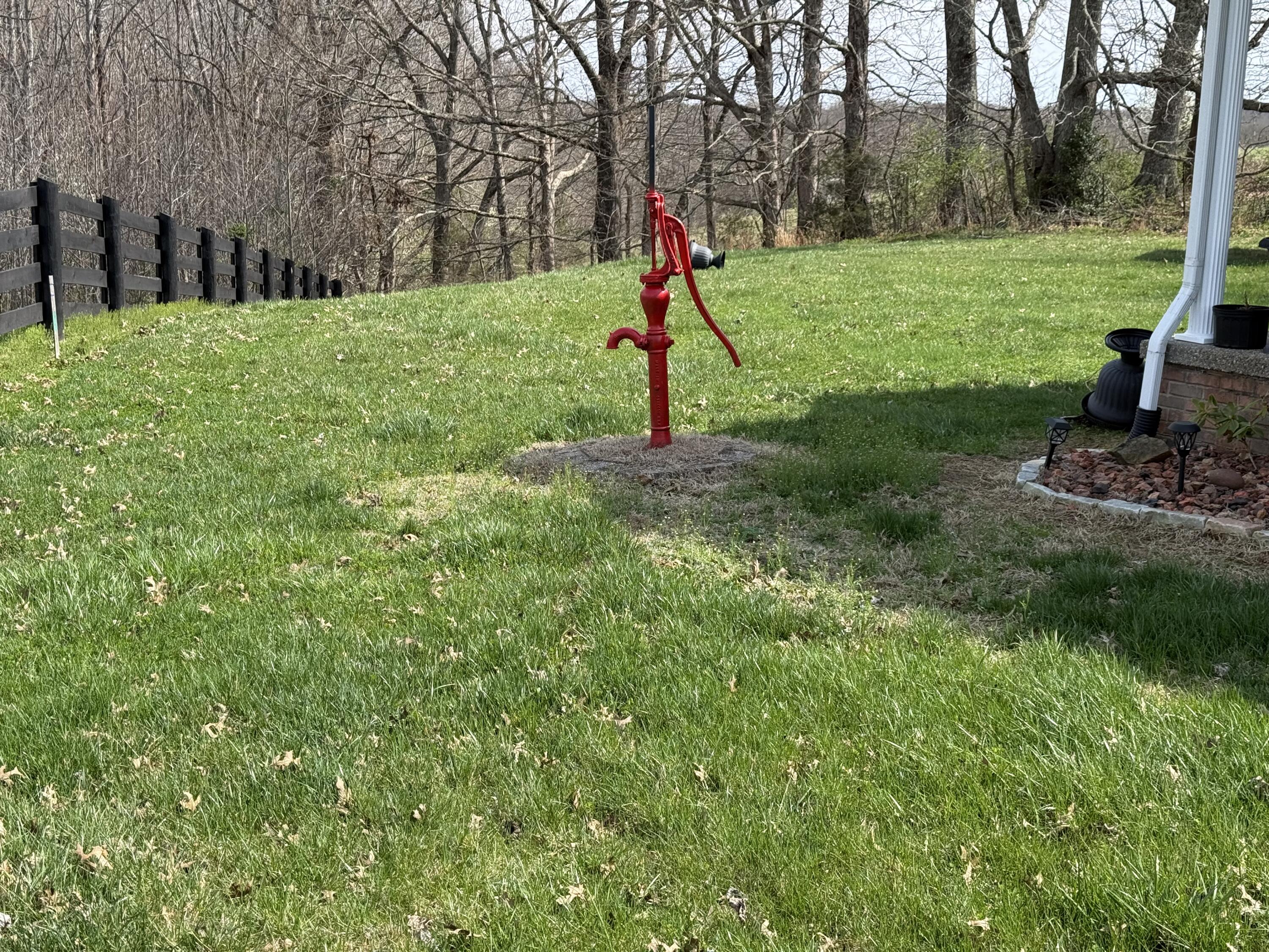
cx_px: 634
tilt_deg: -10.5
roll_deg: -0.9
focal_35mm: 48
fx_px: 1760
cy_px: 476
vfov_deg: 30.3
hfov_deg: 39.7
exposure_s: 1/1795
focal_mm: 6.76
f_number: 1.78
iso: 64
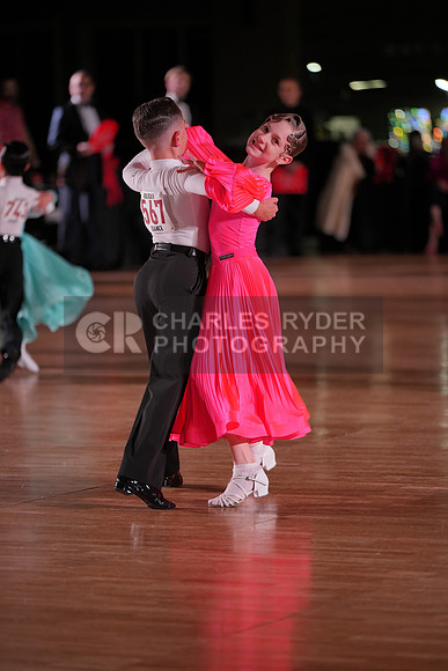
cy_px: 336
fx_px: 3731
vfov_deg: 10.3
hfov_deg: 6.9
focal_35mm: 200
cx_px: 224
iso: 800
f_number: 2.8
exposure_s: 1/400
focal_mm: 200
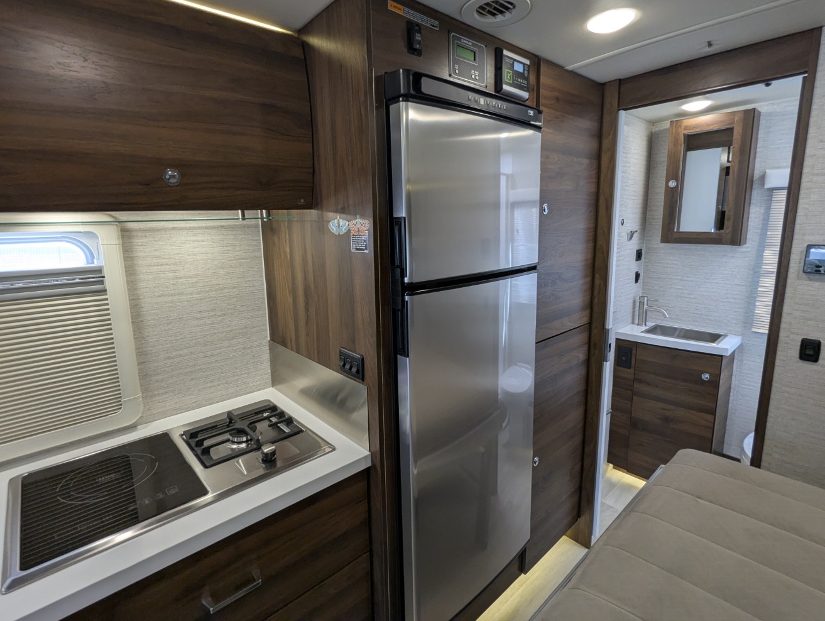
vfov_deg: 74.8
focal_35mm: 17
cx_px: 416
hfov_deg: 91.0
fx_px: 406
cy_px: 292
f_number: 2.2
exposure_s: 1/74.6
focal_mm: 2.35
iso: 83
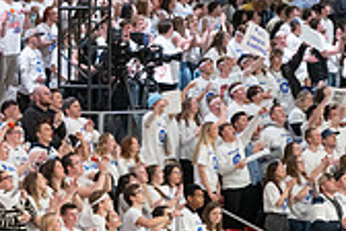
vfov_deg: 5.7
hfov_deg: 8.3
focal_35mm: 242
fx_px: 2326
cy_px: 228
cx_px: -183
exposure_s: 1/80
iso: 1600
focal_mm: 70
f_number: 4
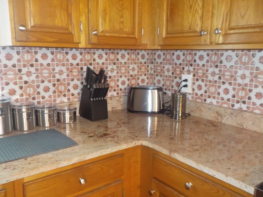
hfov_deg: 60.0
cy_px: 98
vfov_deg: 46.8
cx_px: 132
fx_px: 228
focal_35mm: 30
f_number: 3.3
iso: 720
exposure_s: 1/15
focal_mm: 4.1
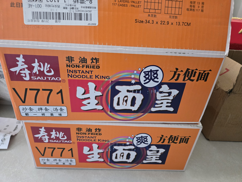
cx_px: 121
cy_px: 91
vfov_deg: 58.9
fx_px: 161
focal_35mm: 23
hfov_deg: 73.9
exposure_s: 1/100
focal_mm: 5.4
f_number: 1.8
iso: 1000
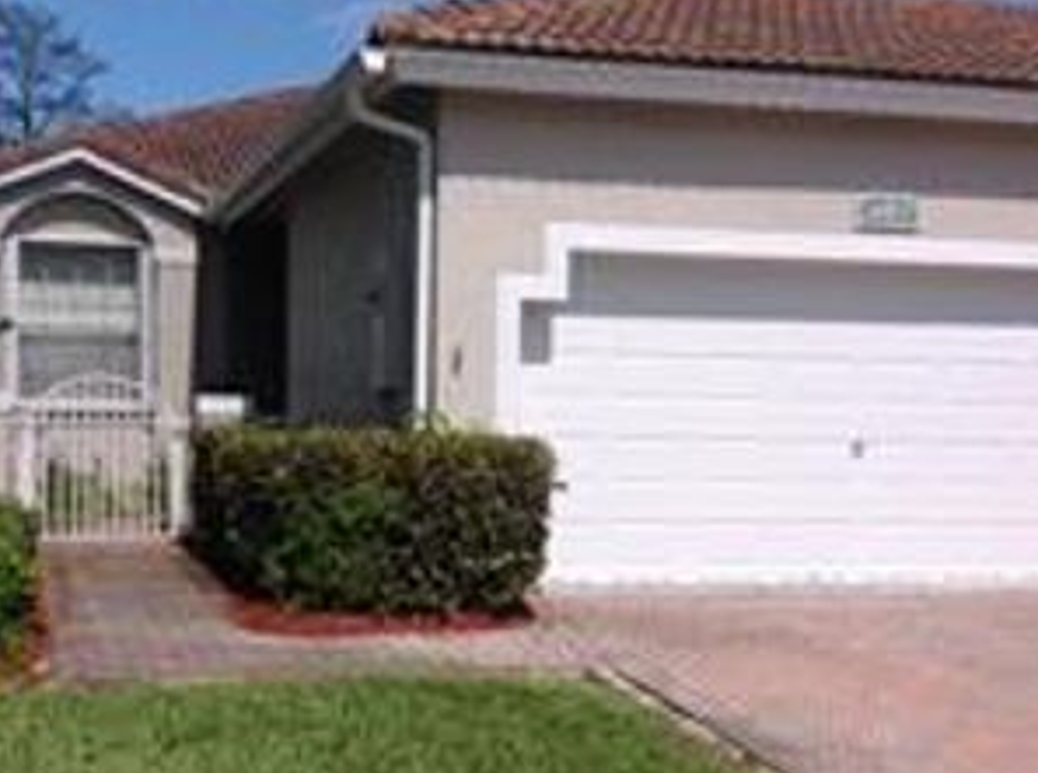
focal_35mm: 59
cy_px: 495
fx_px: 1764
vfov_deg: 24.6
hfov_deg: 32.7
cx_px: 447
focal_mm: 4.28
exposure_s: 1/3367
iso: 50
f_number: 2.4
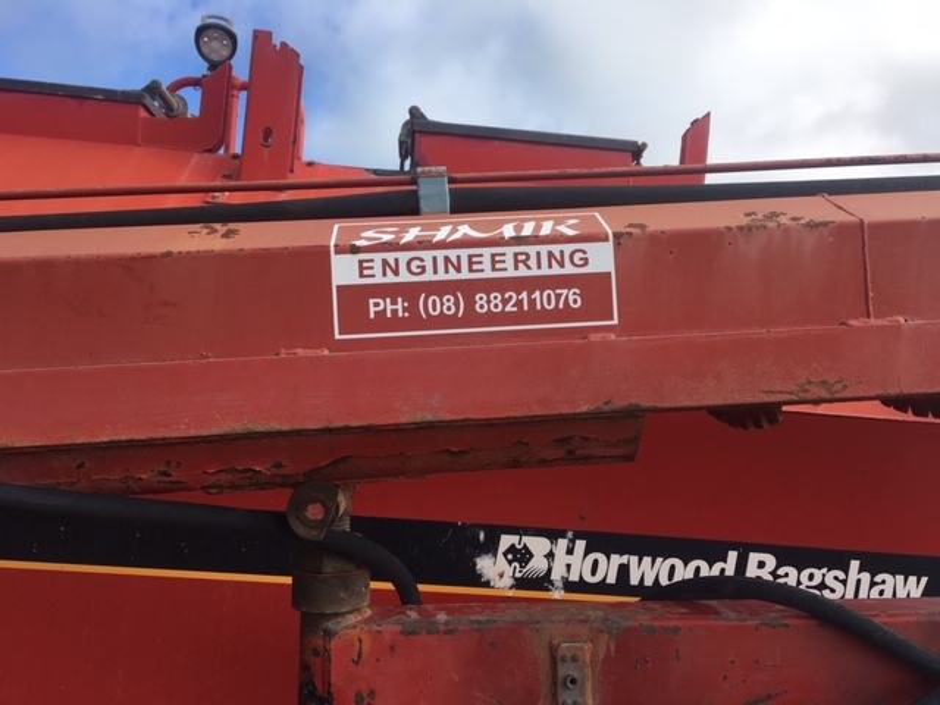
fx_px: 787
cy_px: 352
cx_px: 470
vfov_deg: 48.2
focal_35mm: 29
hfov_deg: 61.7
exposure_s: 1/894
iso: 25
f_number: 2.2
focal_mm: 4.15
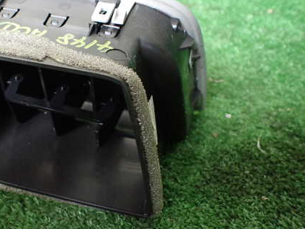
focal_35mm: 43
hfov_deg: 42.9
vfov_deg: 33.5
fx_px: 379
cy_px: 101
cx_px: 87
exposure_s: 1/125
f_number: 2.3
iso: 800
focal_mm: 5.4
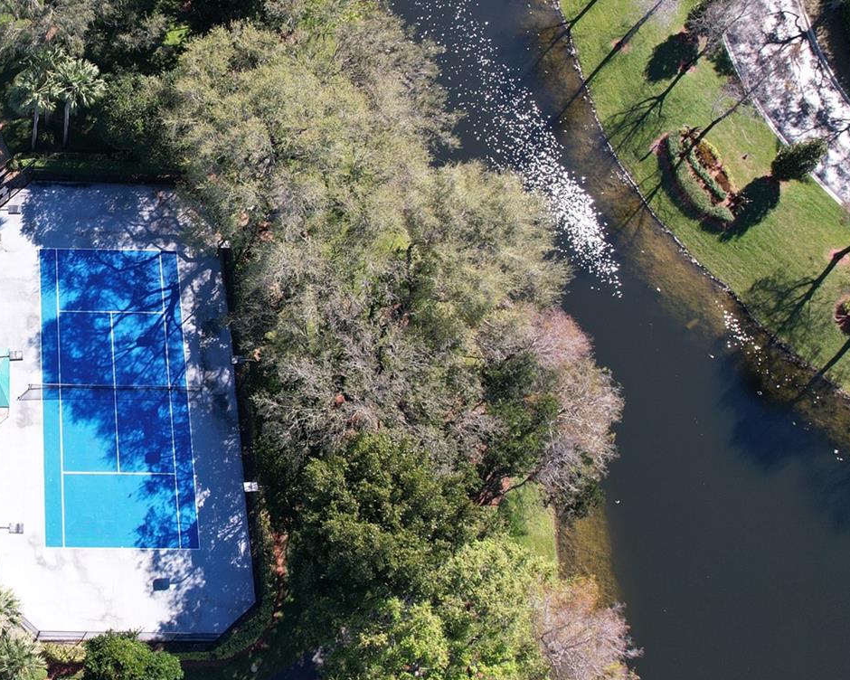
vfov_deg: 33.3
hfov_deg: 36.4
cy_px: 270
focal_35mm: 45
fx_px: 1132
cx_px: -26
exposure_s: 1/640
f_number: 2.8
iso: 100
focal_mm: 8.38
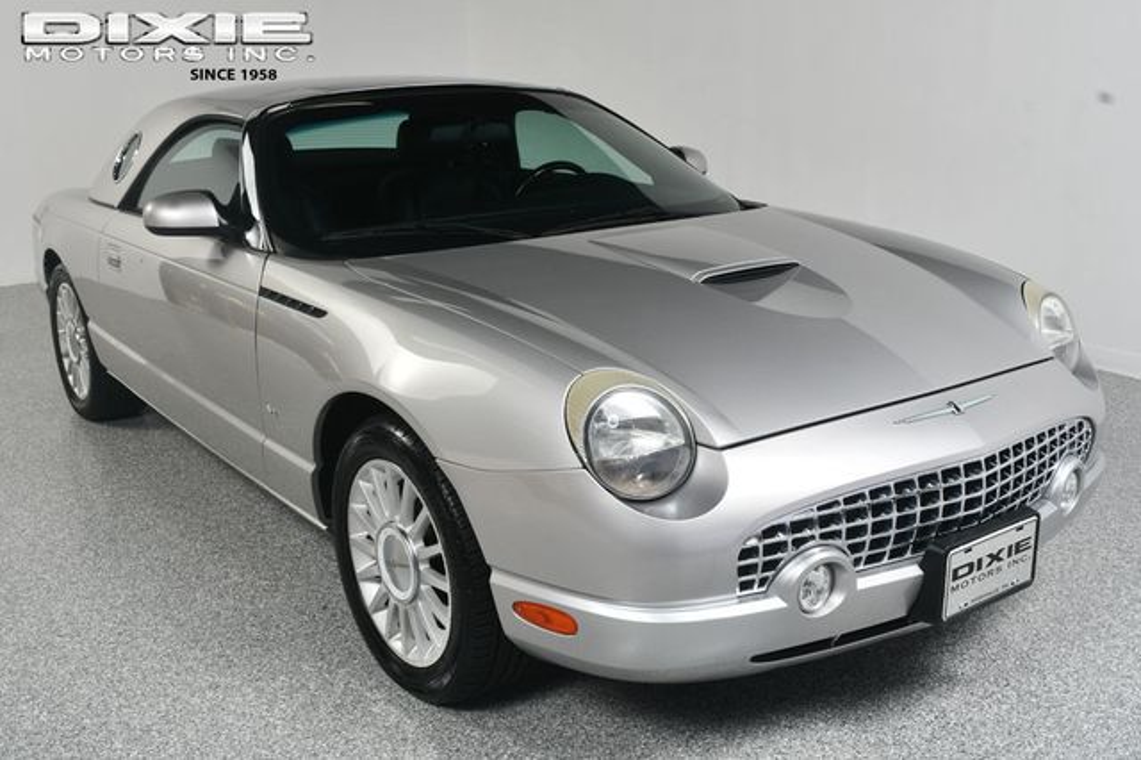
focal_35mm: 39
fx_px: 1235
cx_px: 570
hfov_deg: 49.6
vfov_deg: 34.2
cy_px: 380
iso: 100
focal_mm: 26
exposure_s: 1/160
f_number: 11
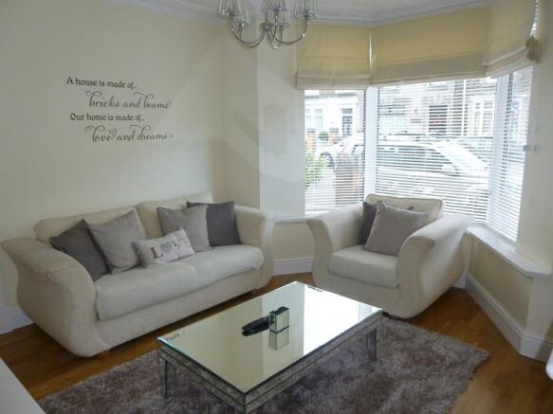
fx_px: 399
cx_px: 276
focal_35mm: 25
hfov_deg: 69.4
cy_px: 207
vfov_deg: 54.9
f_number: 3.1
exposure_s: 1/60
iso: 200
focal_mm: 4.5
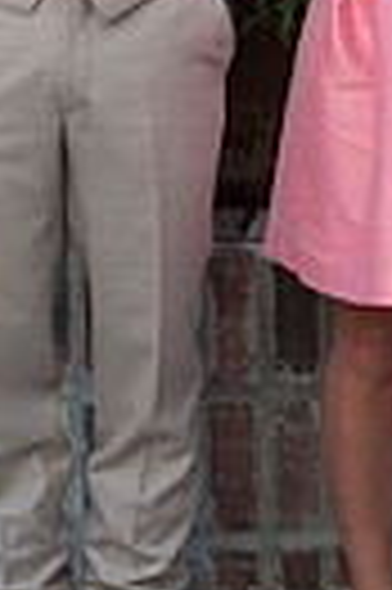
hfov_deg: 7.9
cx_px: 345
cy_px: 9
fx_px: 2817
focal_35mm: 172
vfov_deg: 11.8
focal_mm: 50
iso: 500
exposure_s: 1/640
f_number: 5.6
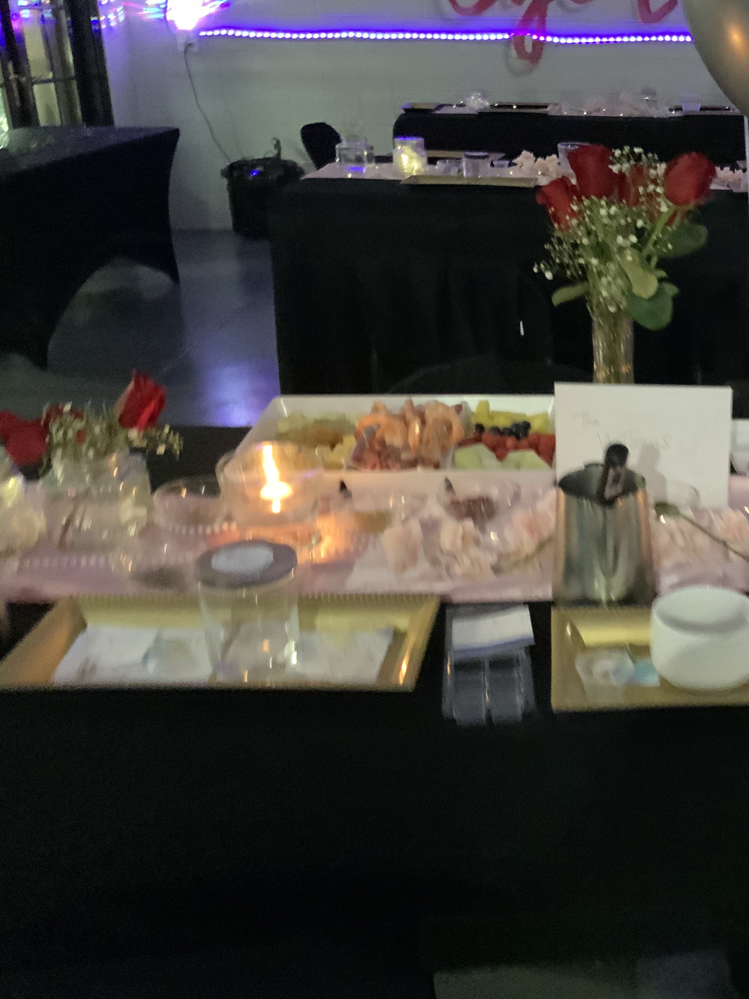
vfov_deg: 47.9
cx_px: 653
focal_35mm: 39
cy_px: 503
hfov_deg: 35.0
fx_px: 1125
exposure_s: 1/24
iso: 500
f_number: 1.8
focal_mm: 3
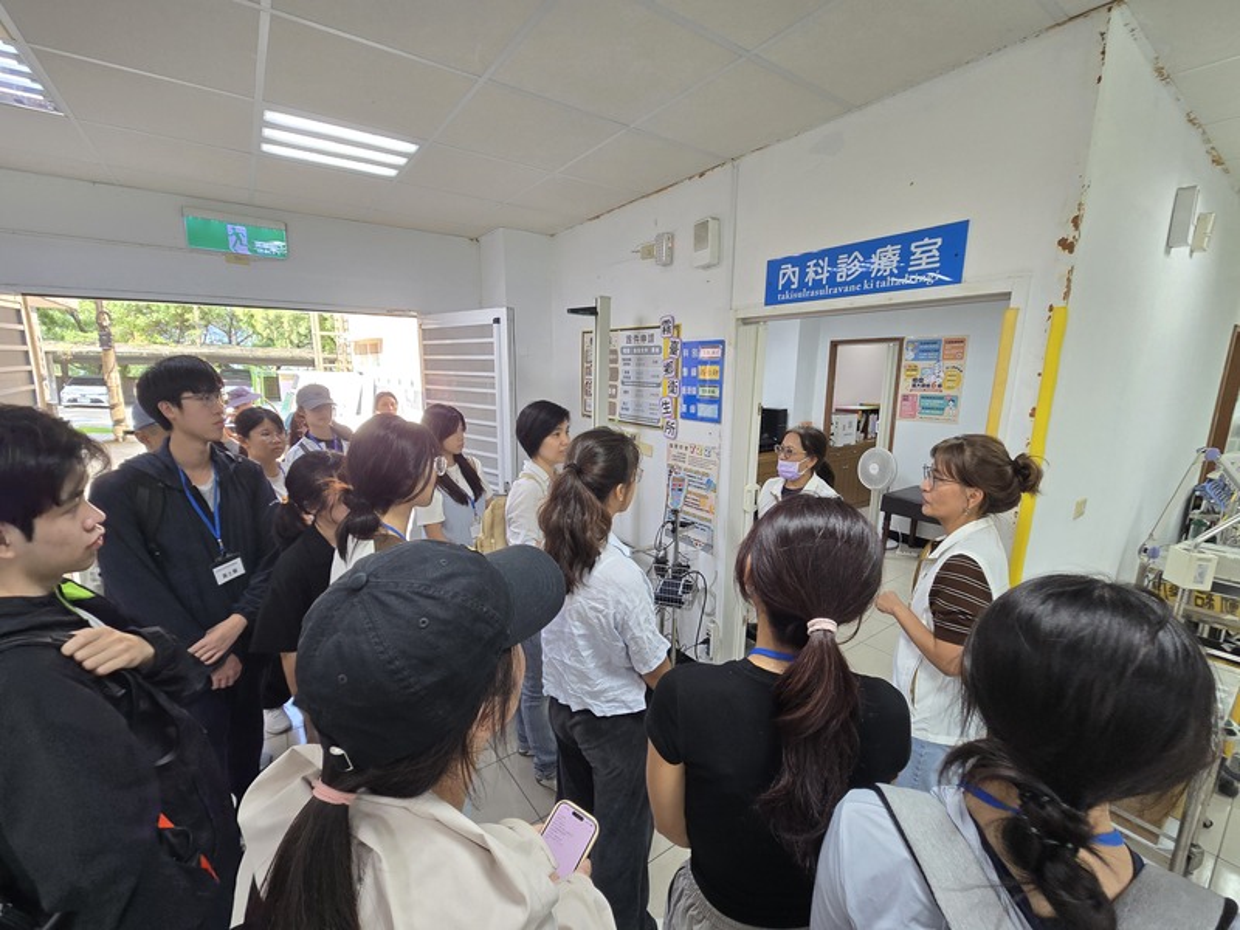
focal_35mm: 13
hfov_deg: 106.2
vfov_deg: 89.9
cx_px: 620
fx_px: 466
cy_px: 465
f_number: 2.2
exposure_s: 1/60
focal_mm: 2.2
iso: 100
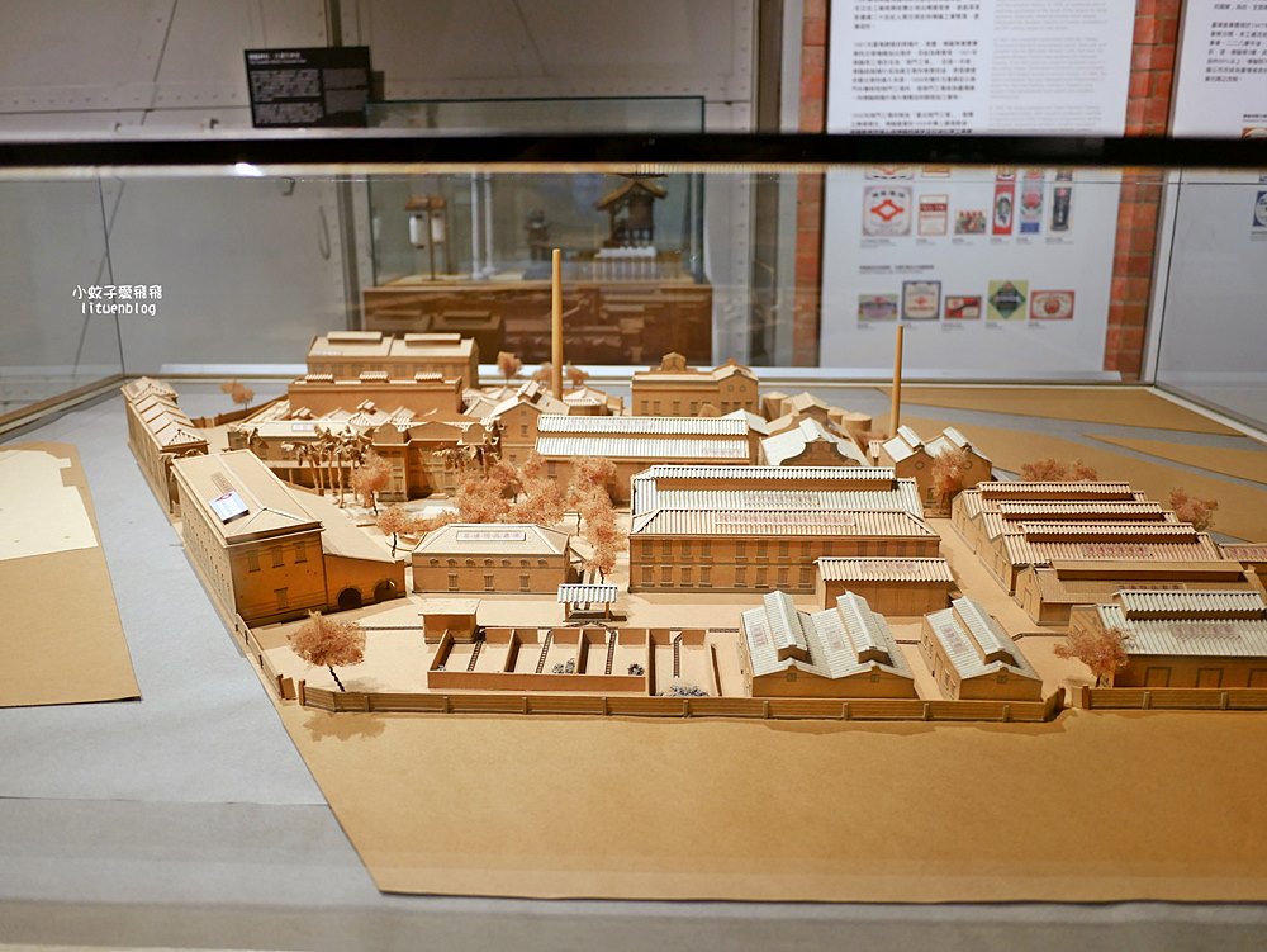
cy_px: 476
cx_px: 634
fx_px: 1025
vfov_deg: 49.8
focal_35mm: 28
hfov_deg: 63.4
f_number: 2.5
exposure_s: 1/60
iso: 500
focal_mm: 14
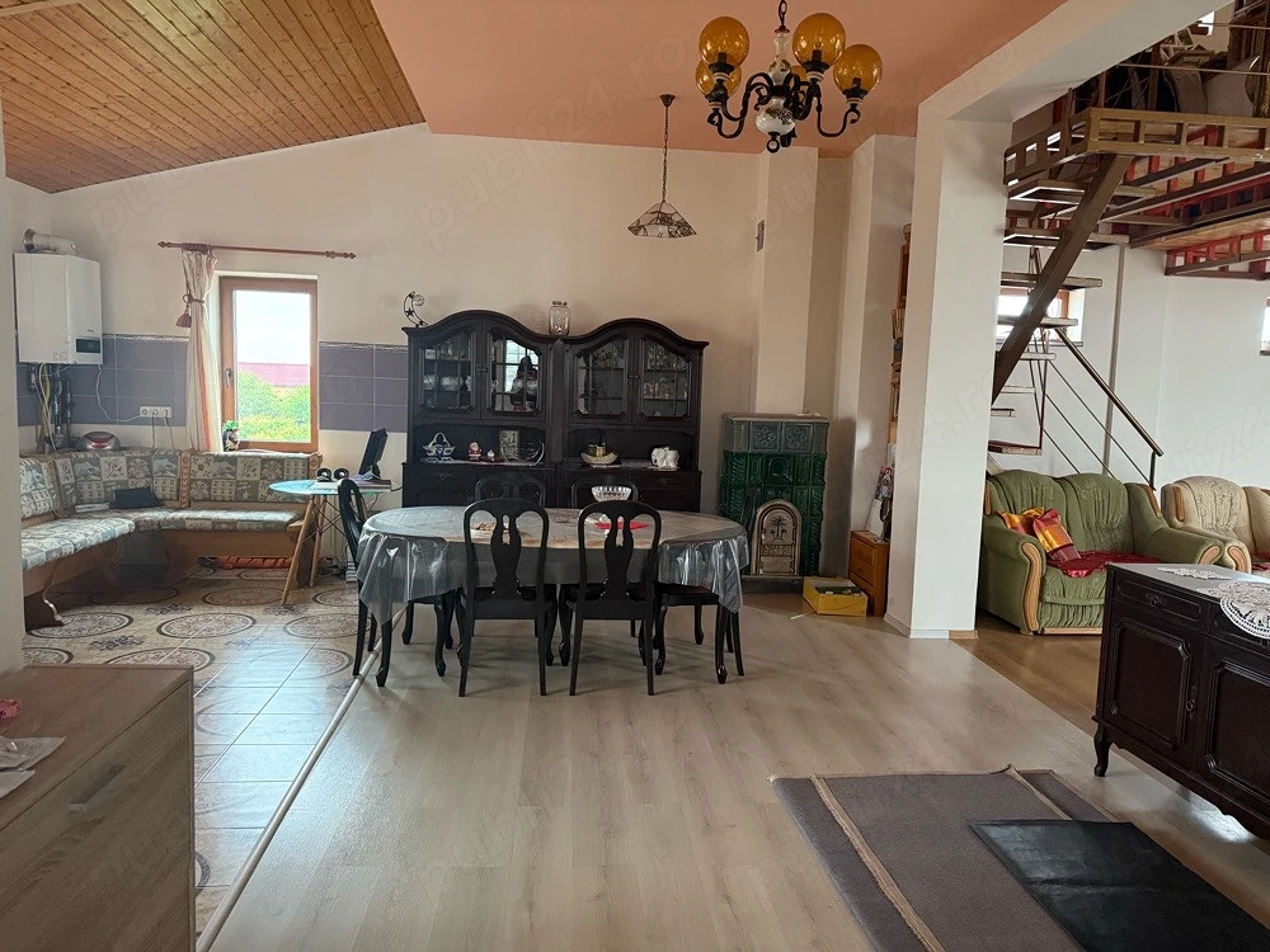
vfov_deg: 56.8
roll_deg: -1.4
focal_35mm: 24
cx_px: 635
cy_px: 476
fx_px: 881
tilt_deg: -6.2
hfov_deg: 71.6
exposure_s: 1/60
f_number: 1.78
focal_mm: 6.76
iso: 500
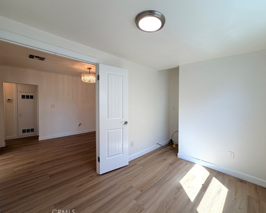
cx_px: 141
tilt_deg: -1.4
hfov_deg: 96.7
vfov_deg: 84.0
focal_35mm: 15
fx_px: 118
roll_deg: -0.1
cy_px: 107
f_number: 2.2
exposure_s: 1/120
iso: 50
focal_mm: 2.22
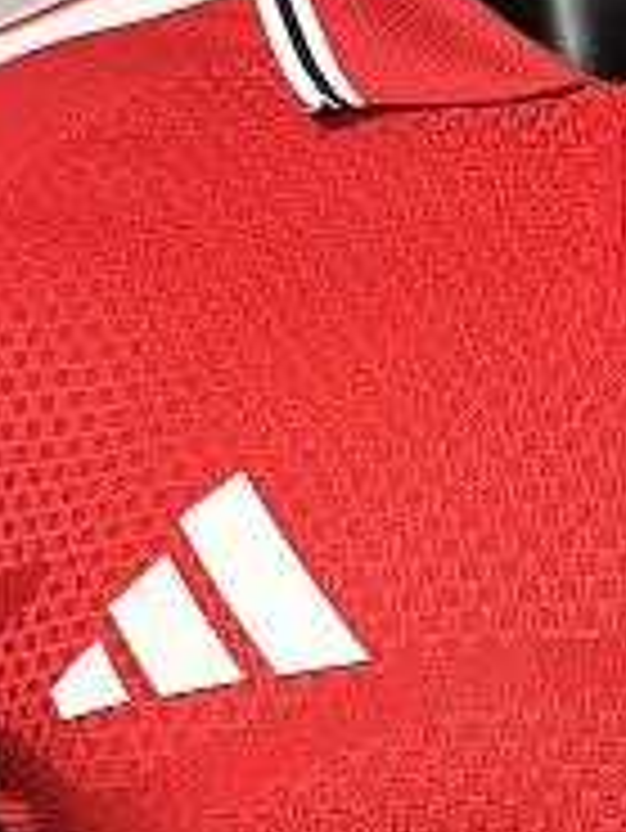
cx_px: 694
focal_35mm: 140
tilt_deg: -0.9
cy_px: 989
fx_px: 3372
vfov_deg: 13.7
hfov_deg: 10.5
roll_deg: -0.2
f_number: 1.78
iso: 200
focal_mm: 6.76
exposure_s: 1/50
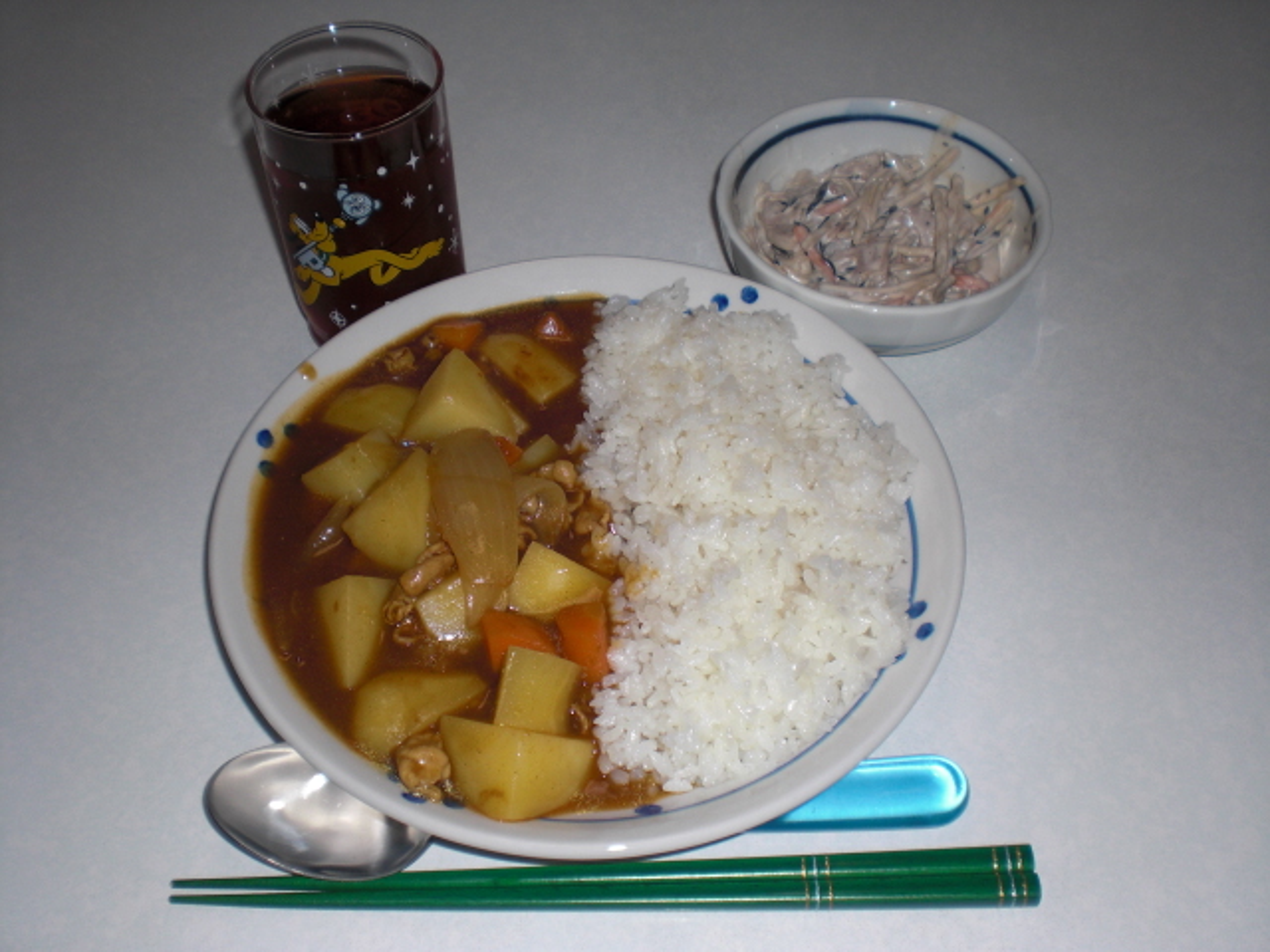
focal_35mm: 38
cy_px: 476
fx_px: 1394
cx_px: 635
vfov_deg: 37.7
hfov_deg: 49.0
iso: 64
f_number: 3.1
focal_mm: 6.3
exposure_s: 1/60
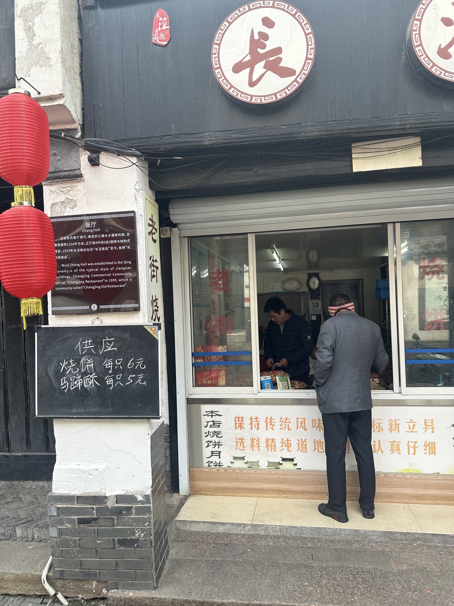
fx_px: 420
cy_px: 303
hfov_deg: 56.8
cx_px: 227
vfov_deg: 71.6
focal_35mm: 24
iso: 80
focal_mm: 6.86
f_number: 1.78
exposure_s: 1/315
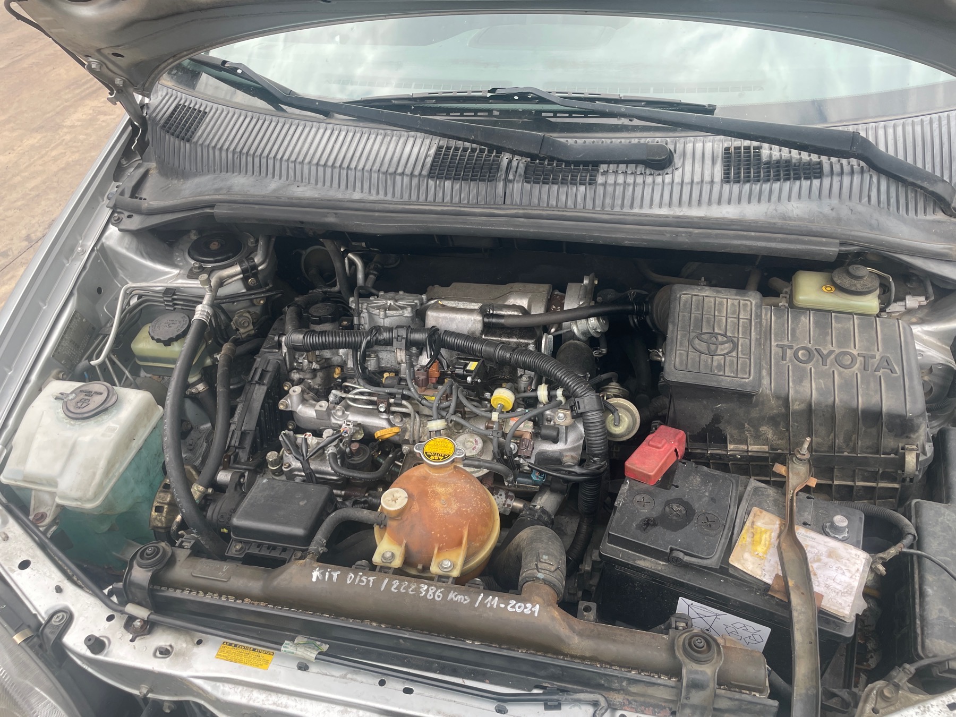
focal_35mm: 26
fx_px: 718
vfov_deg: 53.1
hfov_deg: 67.3
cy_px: 358
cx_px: 478
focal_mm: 4.2
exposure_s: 1/300
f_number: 1.6
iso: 32
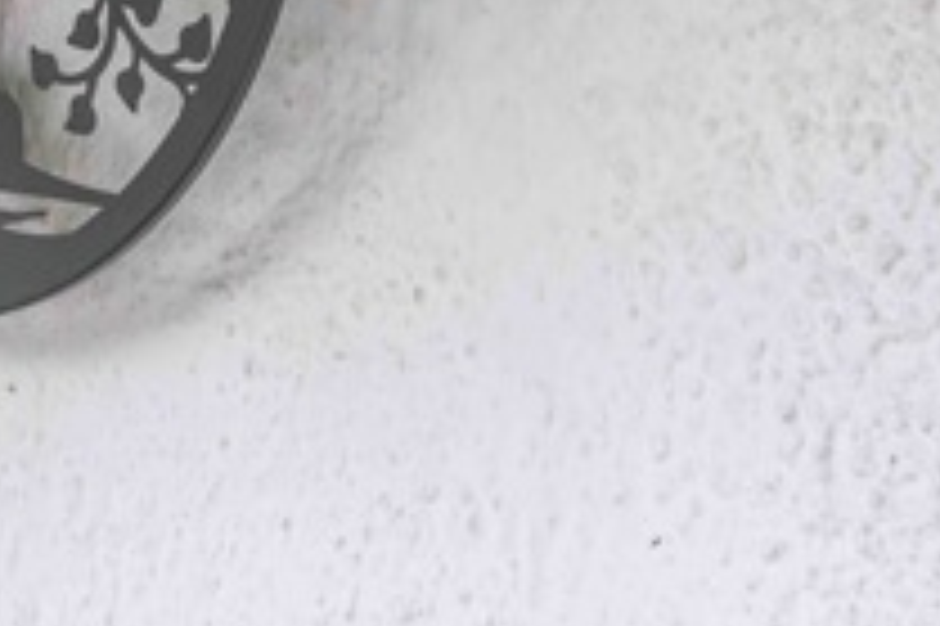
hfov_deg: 14.1
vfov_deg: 9.7
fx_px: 3496
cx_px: -549
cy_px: -516
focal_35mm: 134
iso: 200
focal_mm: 35
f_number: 5.6
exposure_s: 1/40
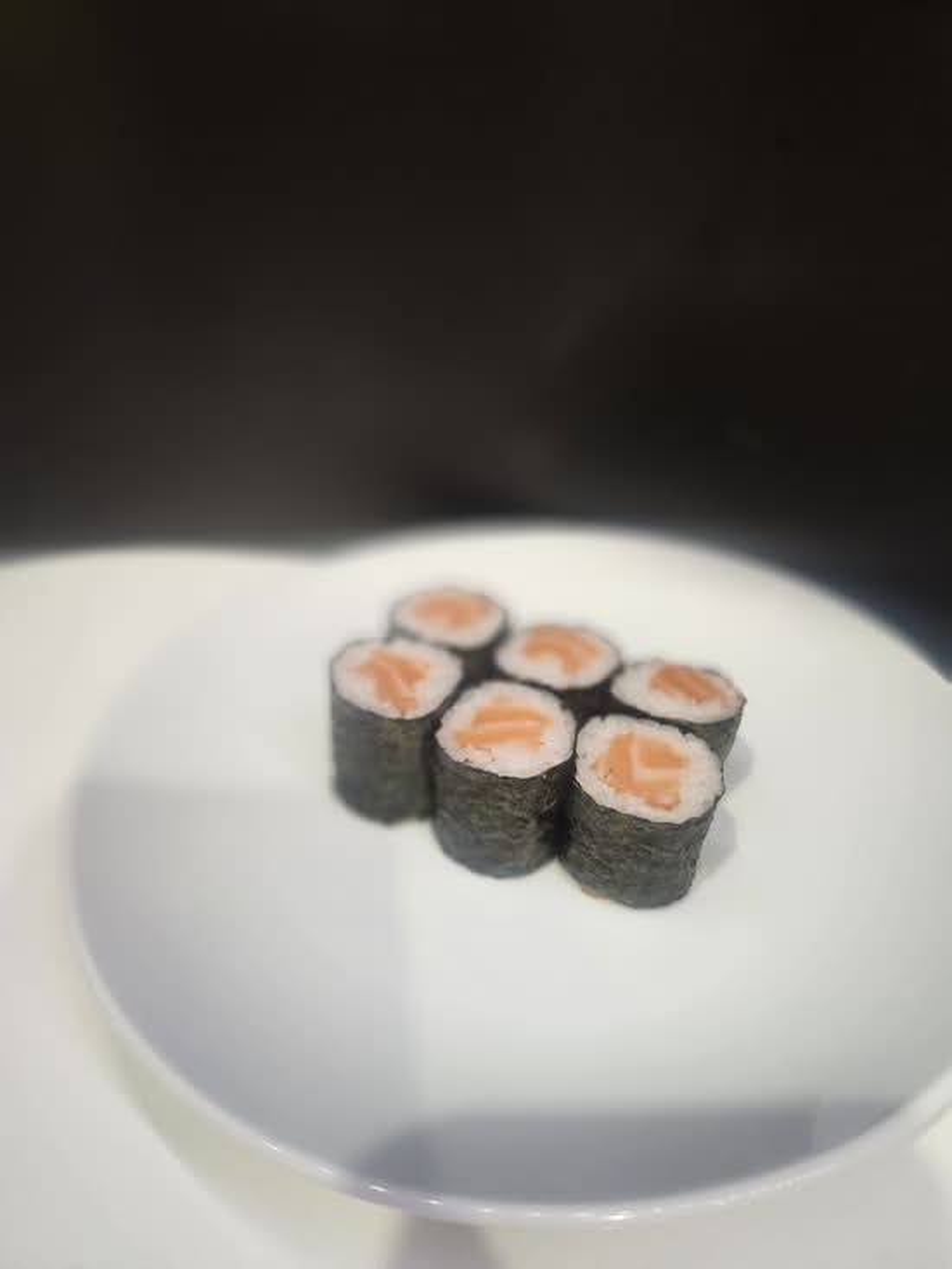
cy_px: 634
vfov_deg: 73.9
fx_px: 843
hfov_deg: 58.9
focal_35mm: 23
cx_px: 476
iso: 500
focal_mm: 5.54
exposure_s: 1/100
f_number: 1.8
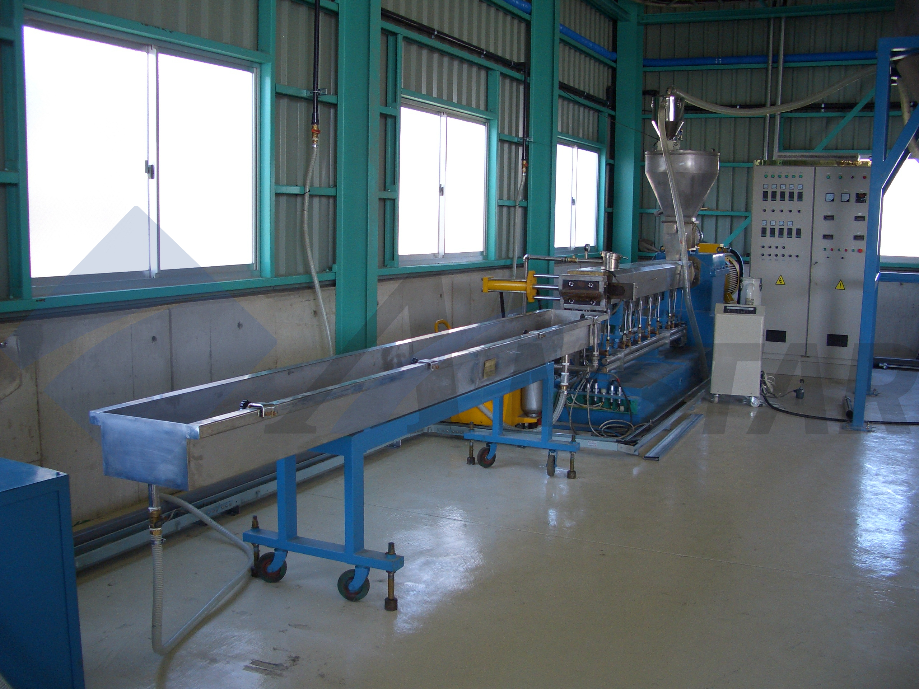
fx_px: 929
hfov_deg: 52.6
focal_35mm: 35
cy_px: 344
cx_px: 460
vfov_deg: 40.7
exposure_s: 1/80
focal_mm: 5.8
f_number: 2.6
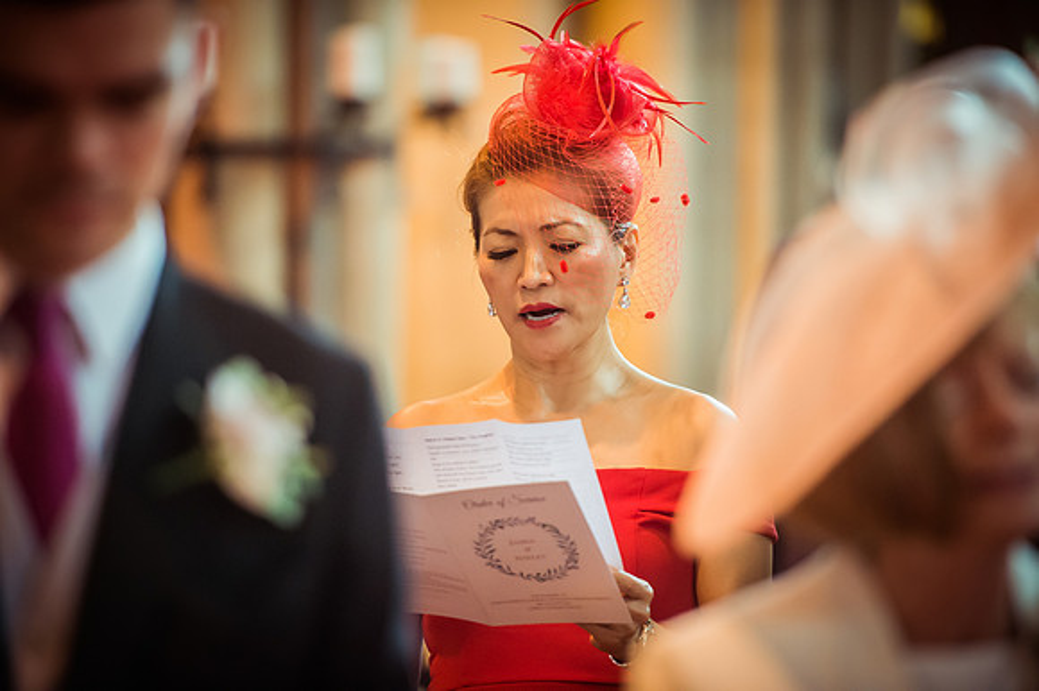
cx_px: 520
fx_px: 5769
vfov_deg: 6.9
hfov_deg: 10.3
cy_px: 346
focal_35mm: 200
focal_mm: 200
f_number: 2.8
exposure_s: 1/320
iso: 4500
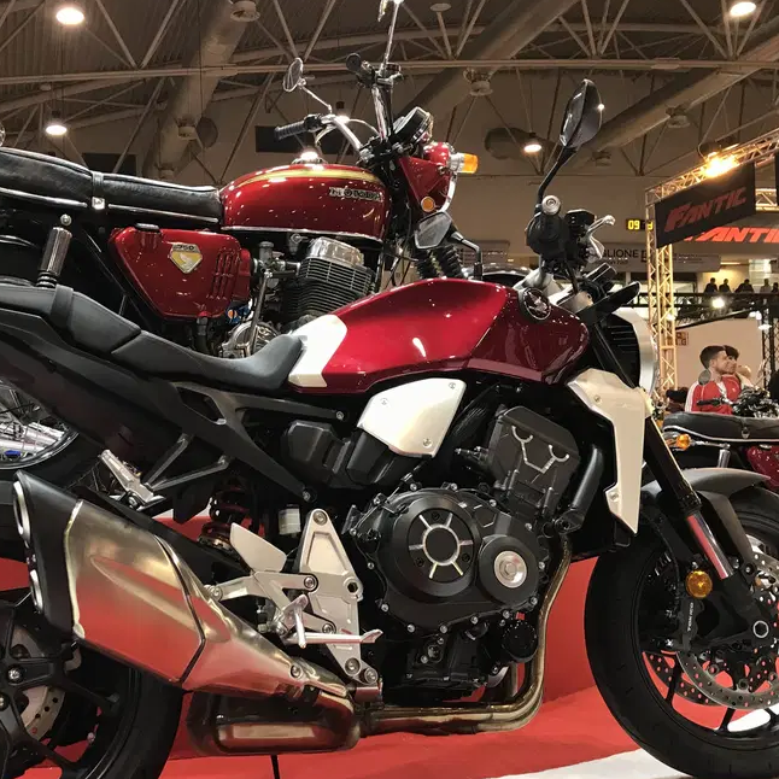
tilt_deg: +2.5
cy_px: 449
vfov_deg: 36.7
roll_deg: +2.3
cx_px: 288
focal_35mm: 46
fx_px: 1171
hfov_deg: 36.6
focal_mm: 3.99
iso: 40
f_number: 1.8
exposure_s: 1/20
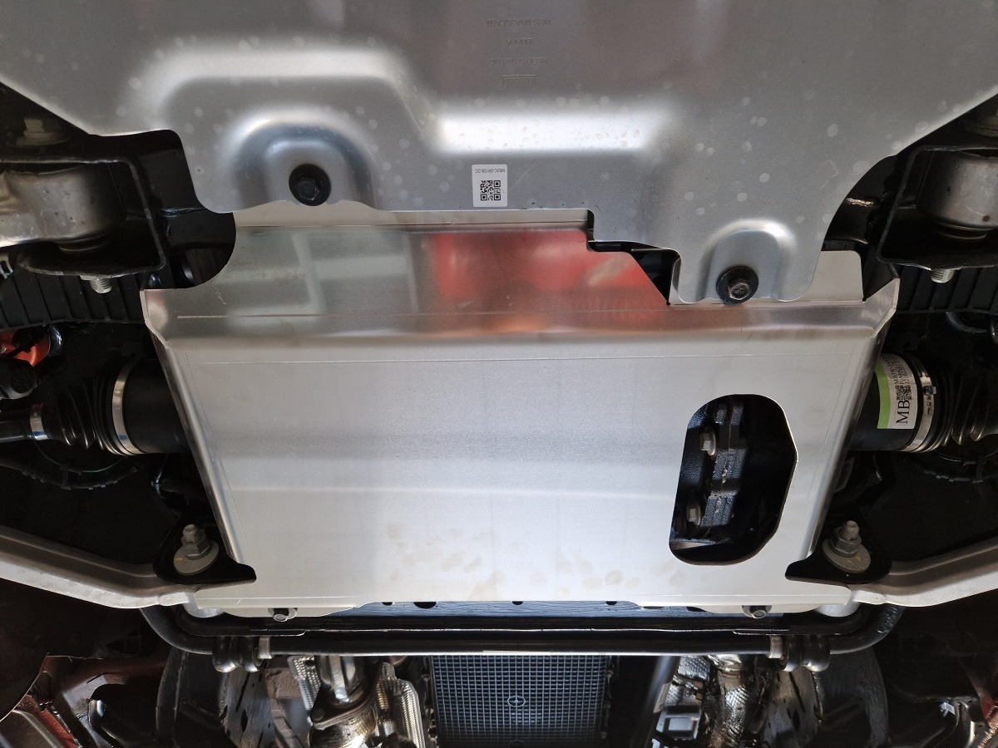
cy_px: 374
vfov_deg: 58.9
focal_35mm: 23
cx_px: 499
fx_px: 663
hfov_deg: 73.9
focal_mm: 5.4
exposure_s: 1/100
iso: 50
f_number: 1.8
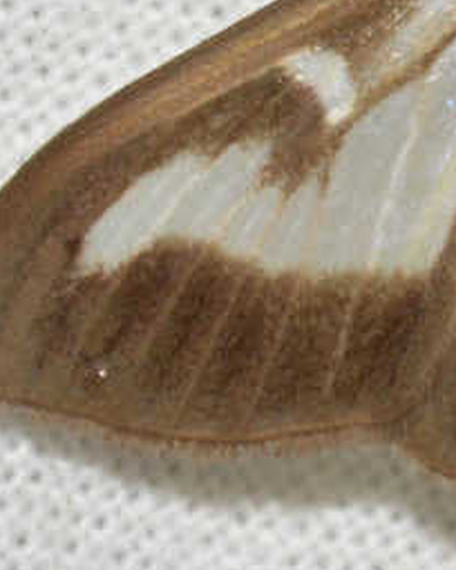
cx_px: 836
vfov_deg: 3.6
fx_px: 8958
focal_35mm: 531
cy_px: -25
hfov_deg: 2.9
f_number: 20
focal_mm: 100
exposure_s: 1/200
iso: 100
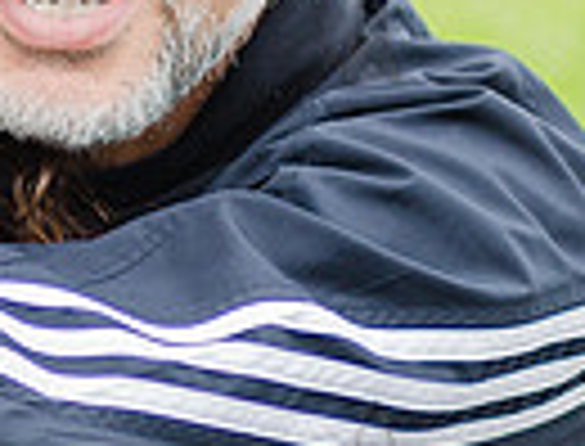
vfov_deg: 4.9
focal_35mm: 308
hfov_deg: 6.4
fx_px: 5234
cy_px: 267
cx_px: -140
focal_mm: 62
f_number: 2.8
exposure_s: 1/1000
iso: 320
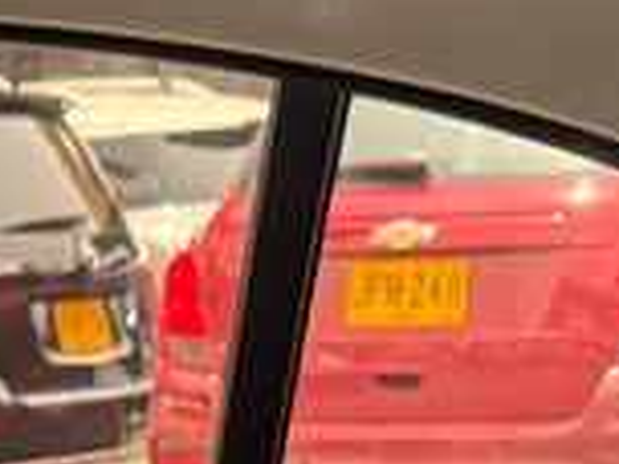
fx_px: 2718
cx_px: 94
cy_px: 1286
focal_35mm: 152
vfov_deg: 8.5
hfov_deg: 12.9
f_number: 1.78
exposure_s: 1/227
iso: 160
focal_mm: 6.76
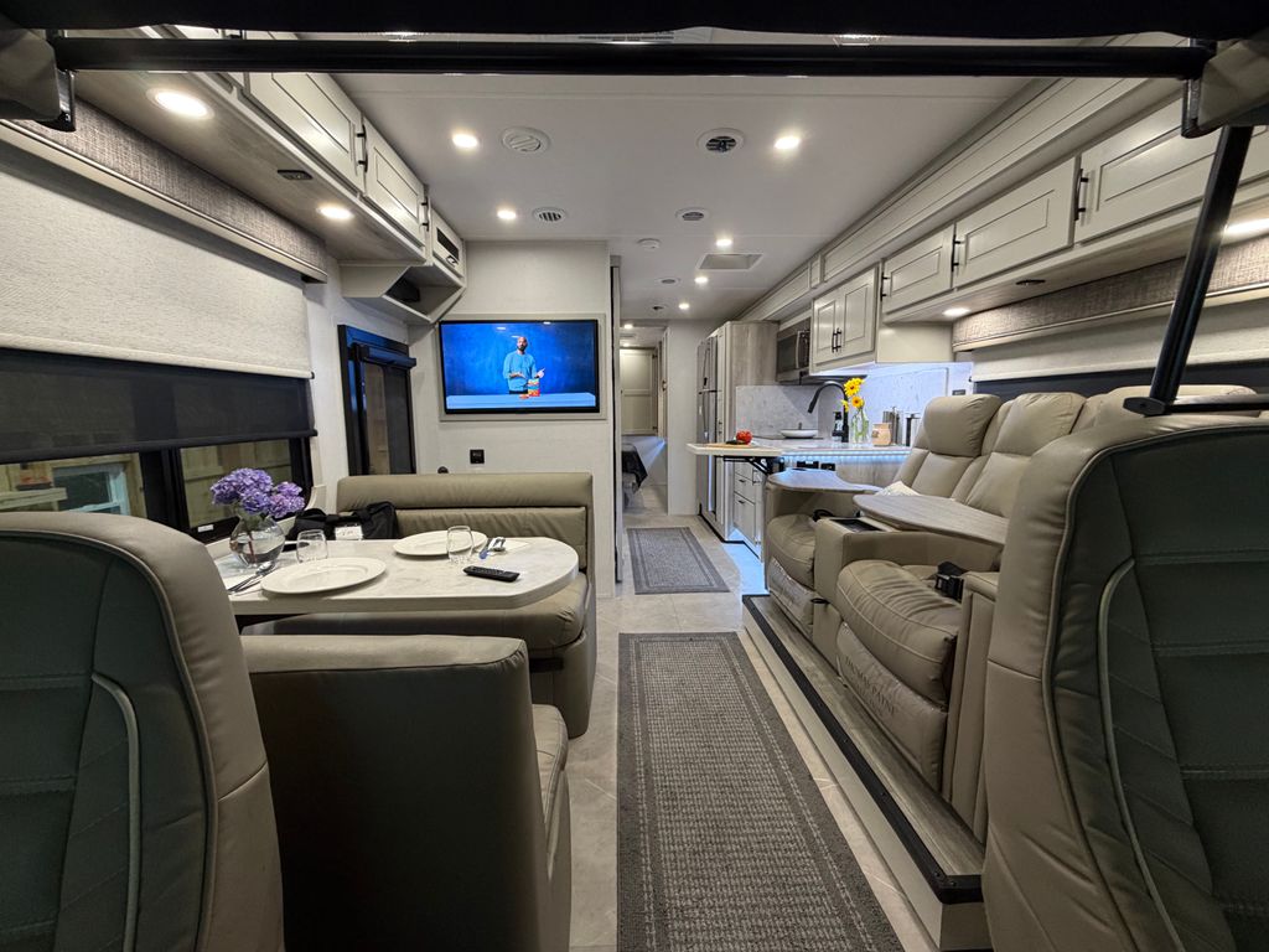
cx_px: 634
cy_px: 476
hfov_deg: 102.1
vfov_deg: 85.7
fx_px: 513
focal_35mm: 14
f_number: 2.2
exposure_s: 1/60
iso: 250
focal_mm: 2.22
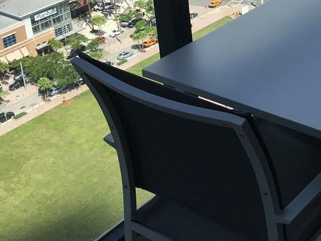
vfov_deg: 19.0
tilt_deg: -21.1
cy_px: -28
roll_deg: +1.9
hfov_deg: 24.7
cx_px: 343
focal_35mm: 74
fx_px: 686
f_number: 2.2
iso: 25
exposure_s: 1/1538
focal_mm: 4.15
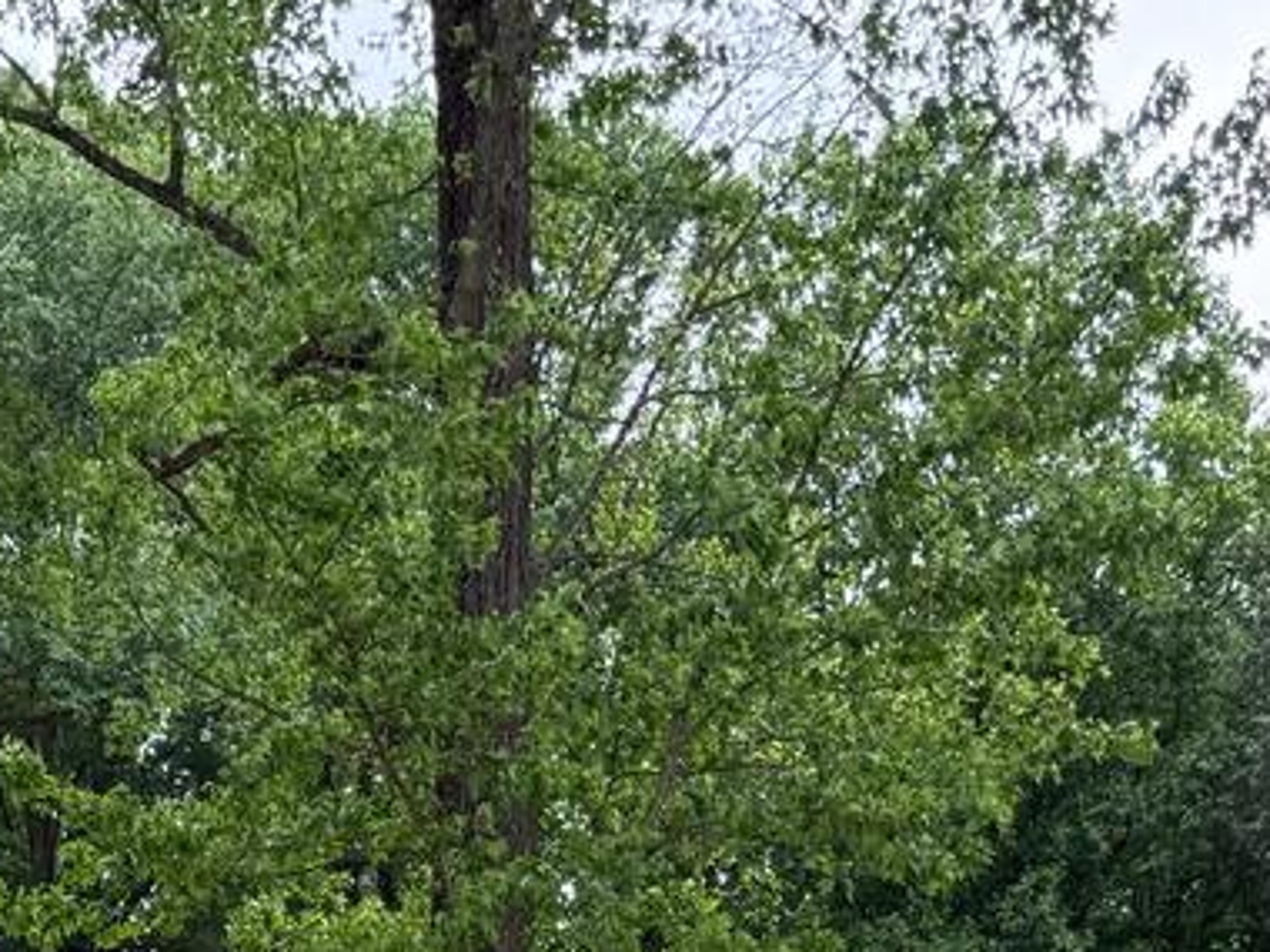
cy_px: 1617
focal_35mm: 91
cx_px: 485
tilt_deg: -0.3
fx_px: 3339
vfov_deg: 14.6
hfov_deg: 21.5
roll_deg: +0.4
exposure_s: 1/166
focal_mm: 6.76
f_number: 1.78
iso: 64
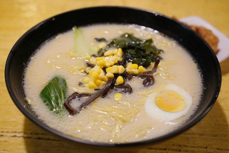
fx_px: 286
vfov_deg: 29.9
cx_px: 114
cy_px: 76
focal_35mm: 45
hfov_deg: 43.6
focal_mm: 45
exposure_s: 1/60
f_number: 4
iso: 1600
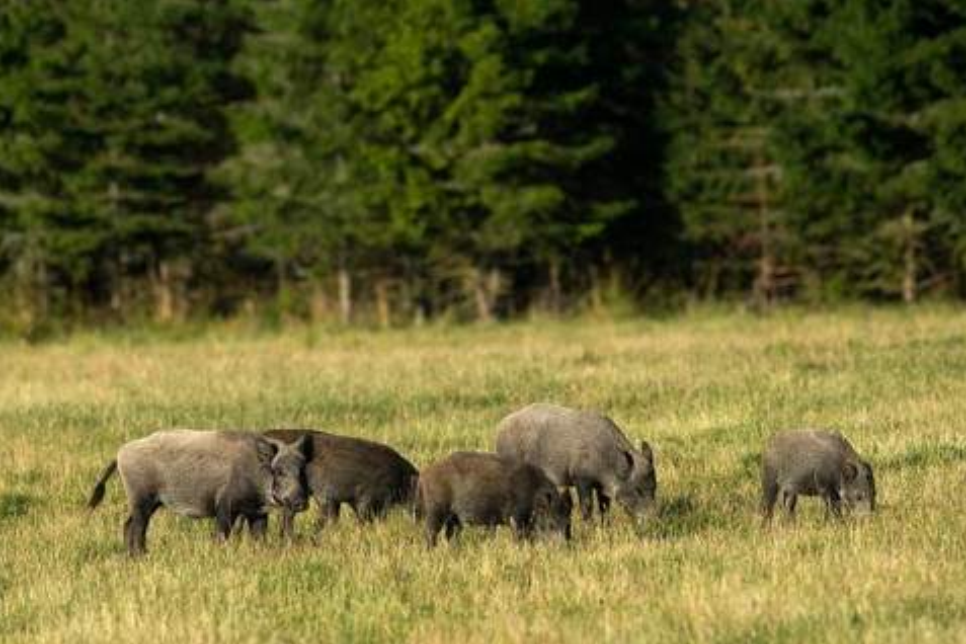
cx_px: 484
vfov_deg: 2.3
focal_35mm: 604
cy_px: 322
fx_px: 16206
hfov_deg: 3.4
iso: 400
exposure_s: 1/1250
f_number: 8
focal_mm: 600
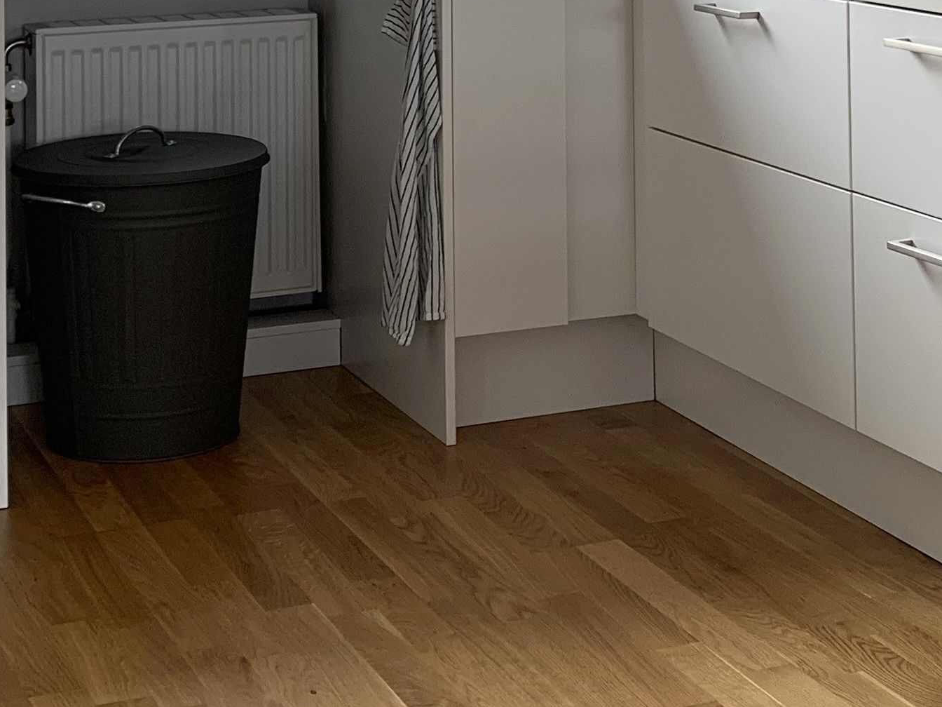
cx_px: 500
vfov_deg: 18.0
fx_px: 2123
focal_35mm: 78
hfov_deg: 25.0
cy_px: -144
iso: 64
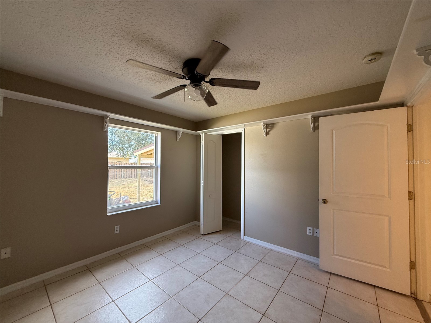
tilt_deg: +0.4
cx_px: 216
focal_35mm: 14
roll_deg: -0.3
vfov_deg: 85.7
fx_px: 174
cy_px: 162
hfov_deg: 102.1
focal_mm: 2.22
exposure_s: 1/120
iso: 160
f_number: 2.2
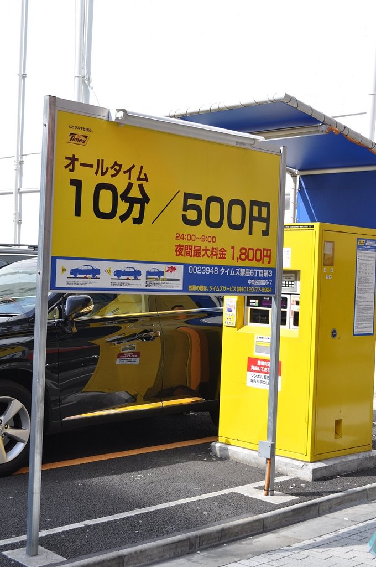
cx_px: 188
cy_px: 284
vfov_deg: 36.9
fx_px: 848
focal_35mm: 54
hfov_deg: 25.0
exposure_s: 1/250
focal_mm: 36
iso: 200
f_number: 8
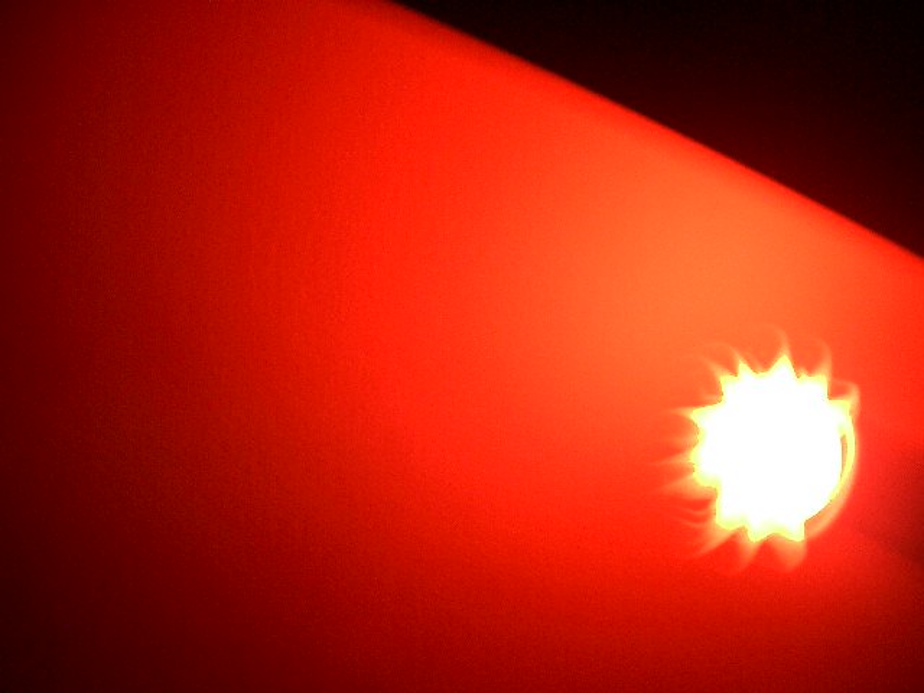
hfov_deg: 52.6
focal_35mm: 35
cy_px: 346
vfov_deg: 40.7
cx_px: 462
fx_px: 934
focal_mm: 5.8
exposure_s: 1/8
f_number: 2.6
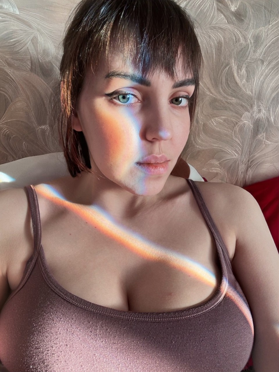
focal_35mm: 23
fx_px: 247
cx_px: 140
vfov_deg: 73.9
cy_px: 186
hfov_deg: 58.9
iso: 80
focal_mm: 2.69
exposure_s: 1/100
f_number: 1.9
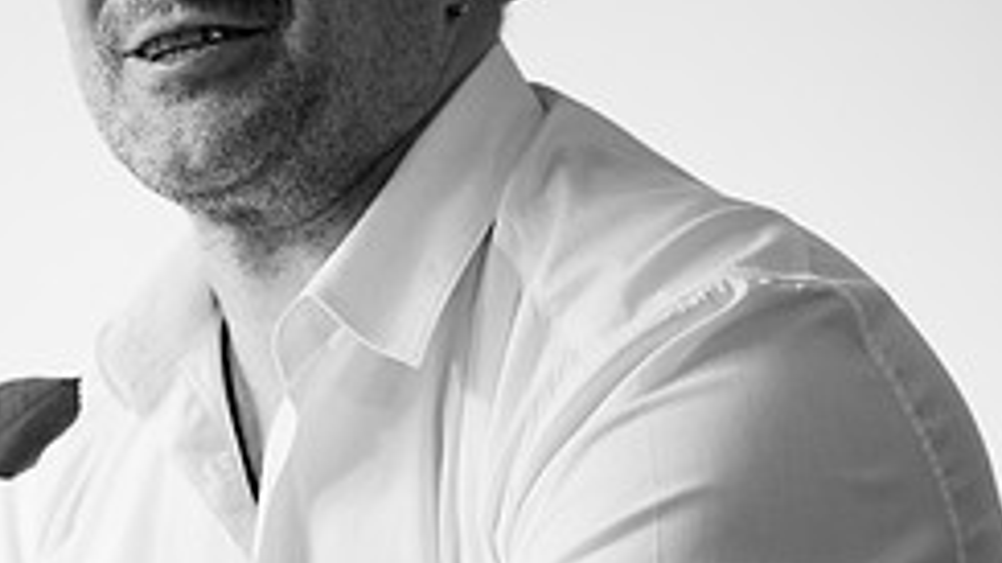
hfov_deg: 8.9
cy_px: 216
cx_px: 55
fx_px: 6427
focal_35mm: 242
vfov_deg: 5.0
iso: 100
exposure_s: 1/80
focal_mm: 85
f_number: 1.8
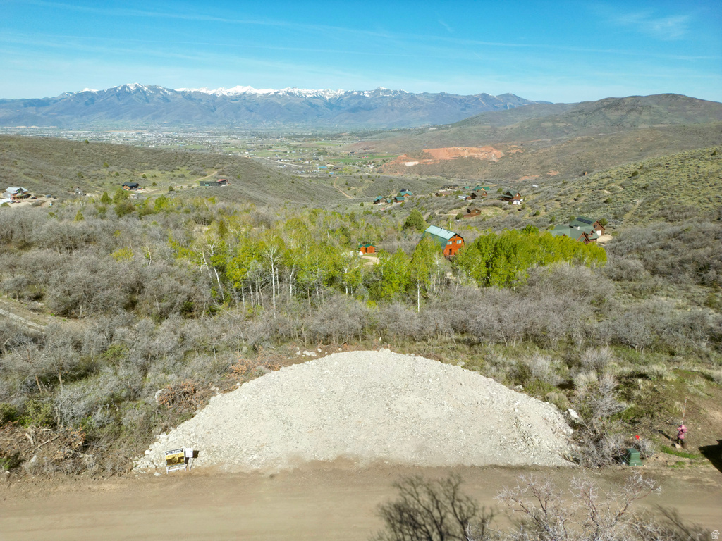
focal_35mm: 24
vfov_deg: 56.8
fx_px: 501
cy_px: 270
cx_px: 361
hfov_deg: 71.6
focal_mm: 6.72
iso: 100
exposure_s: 1/2500
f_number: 1.7
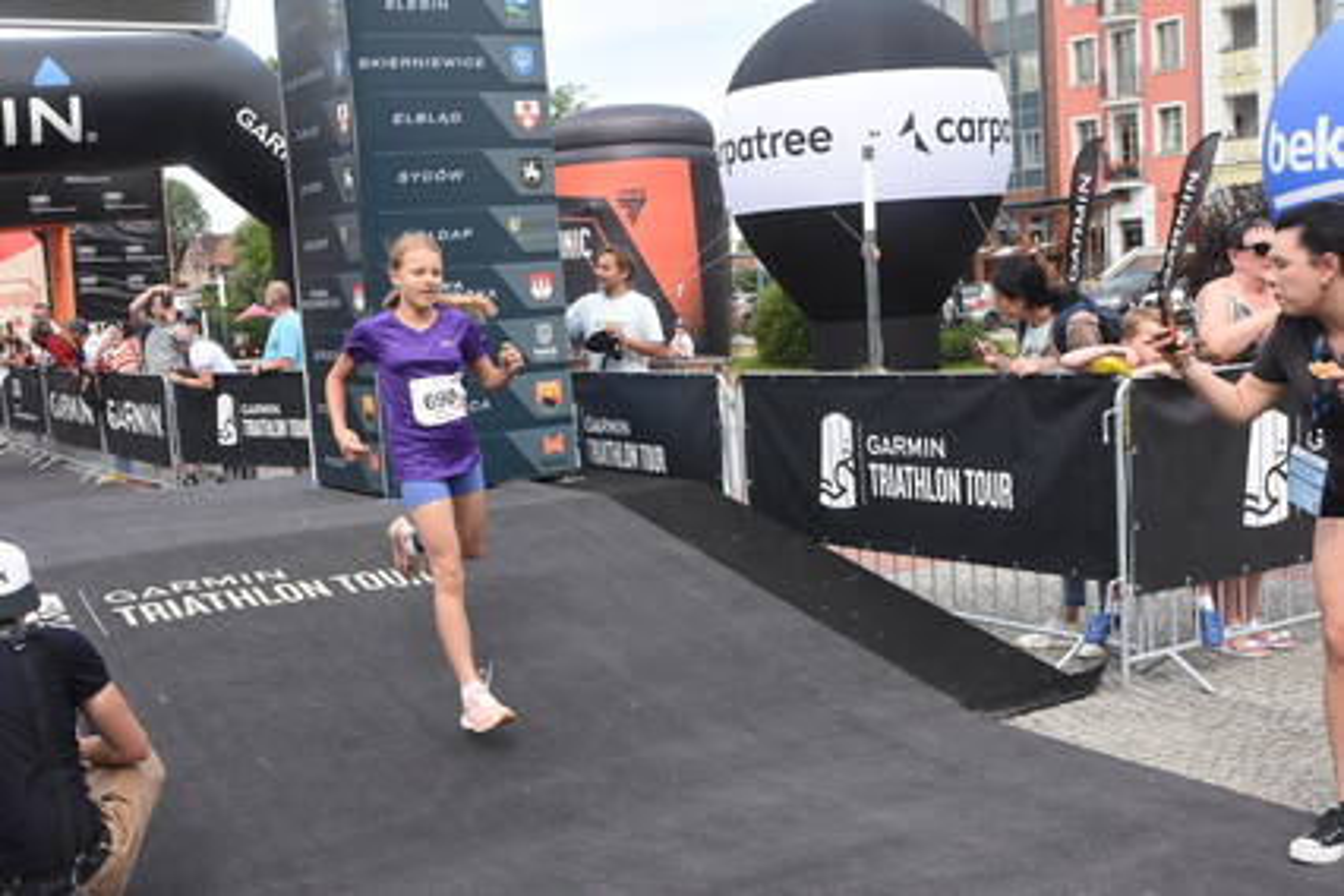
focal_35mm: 44
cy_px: 448
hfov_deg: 45.0
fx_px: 1624
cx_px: 672
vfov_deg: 30.8
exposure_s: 1/500
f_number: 11
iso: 1250
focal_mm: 29
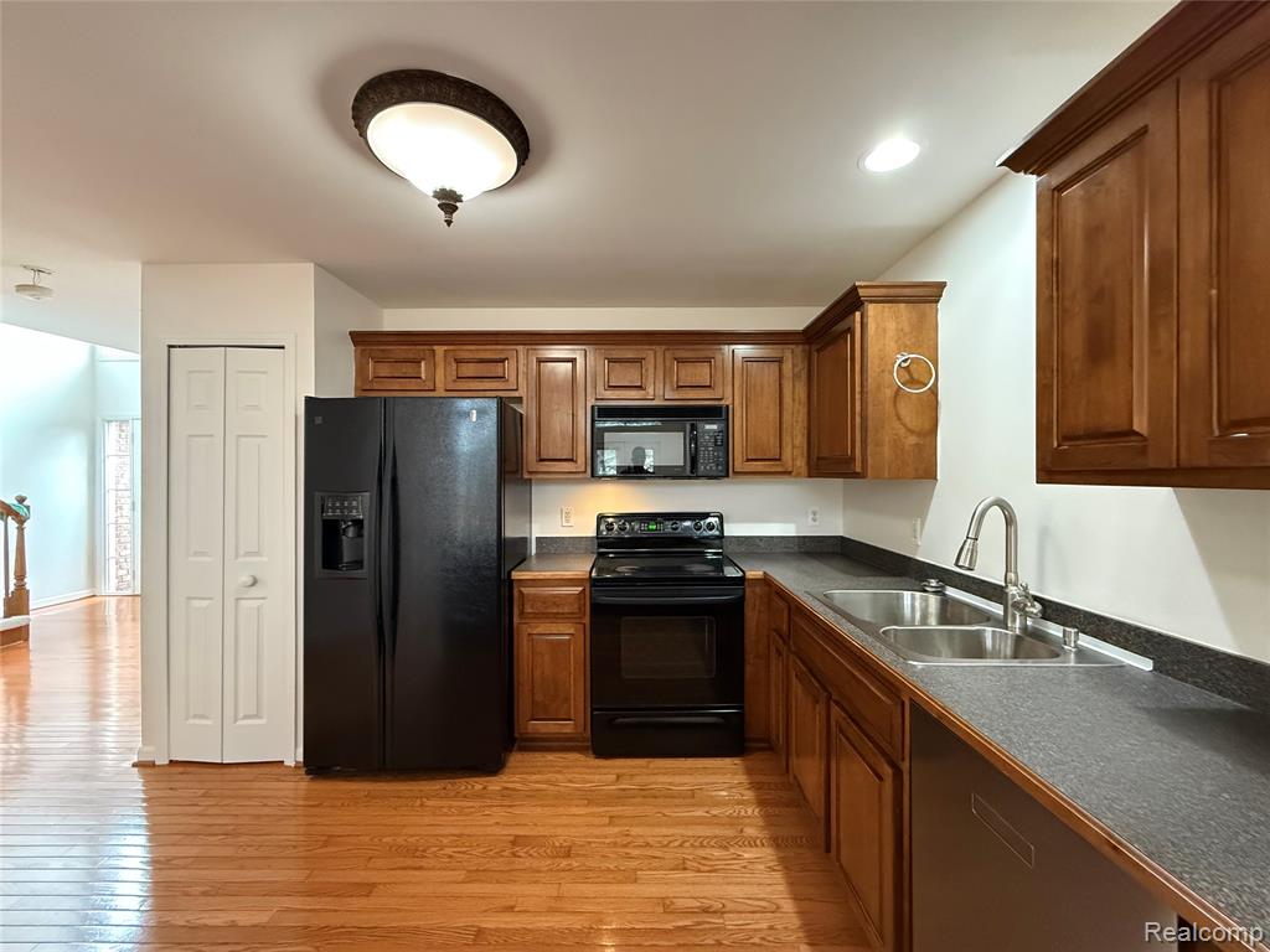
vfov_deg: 85.7
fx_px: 514
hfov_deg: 102.1
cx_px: 635
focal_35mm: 14
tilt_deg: +0.4
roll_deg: +0.8
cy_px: 476
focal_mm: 2.22
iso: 800
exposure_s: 1/60
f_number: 2.2
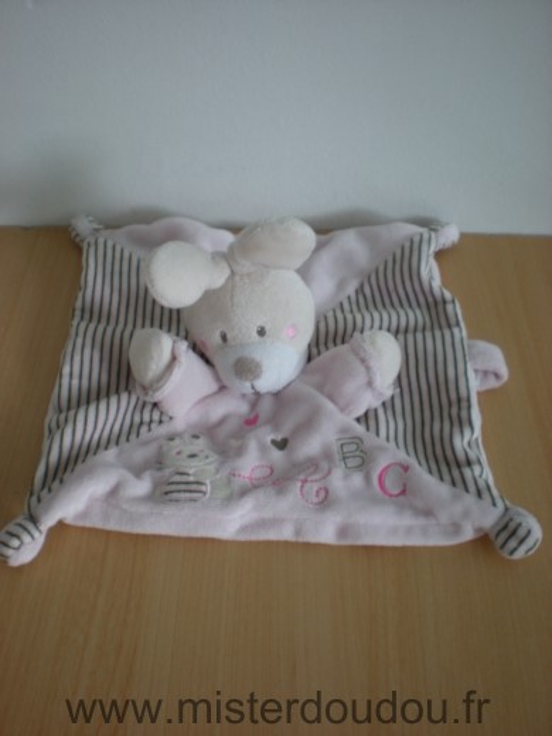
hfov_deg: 37.7
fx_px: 808
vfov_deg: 49.0
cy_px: 368
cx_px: 276
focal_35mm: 38
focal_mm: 6.3
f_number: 3.1
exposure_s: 1/60
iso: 122
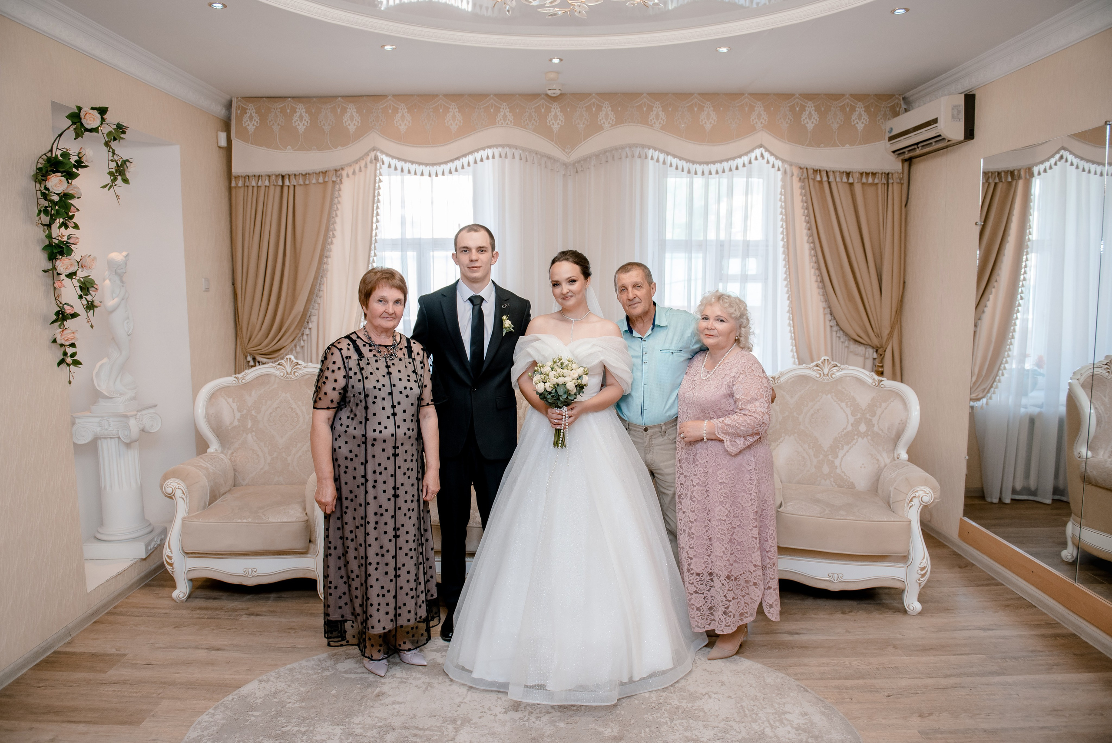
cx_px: 546
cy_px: 371
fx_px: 765
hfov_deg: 72.0
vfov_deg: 51.8
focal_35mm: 25
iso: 500
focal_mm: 24
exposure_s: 1/200
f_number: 2.8
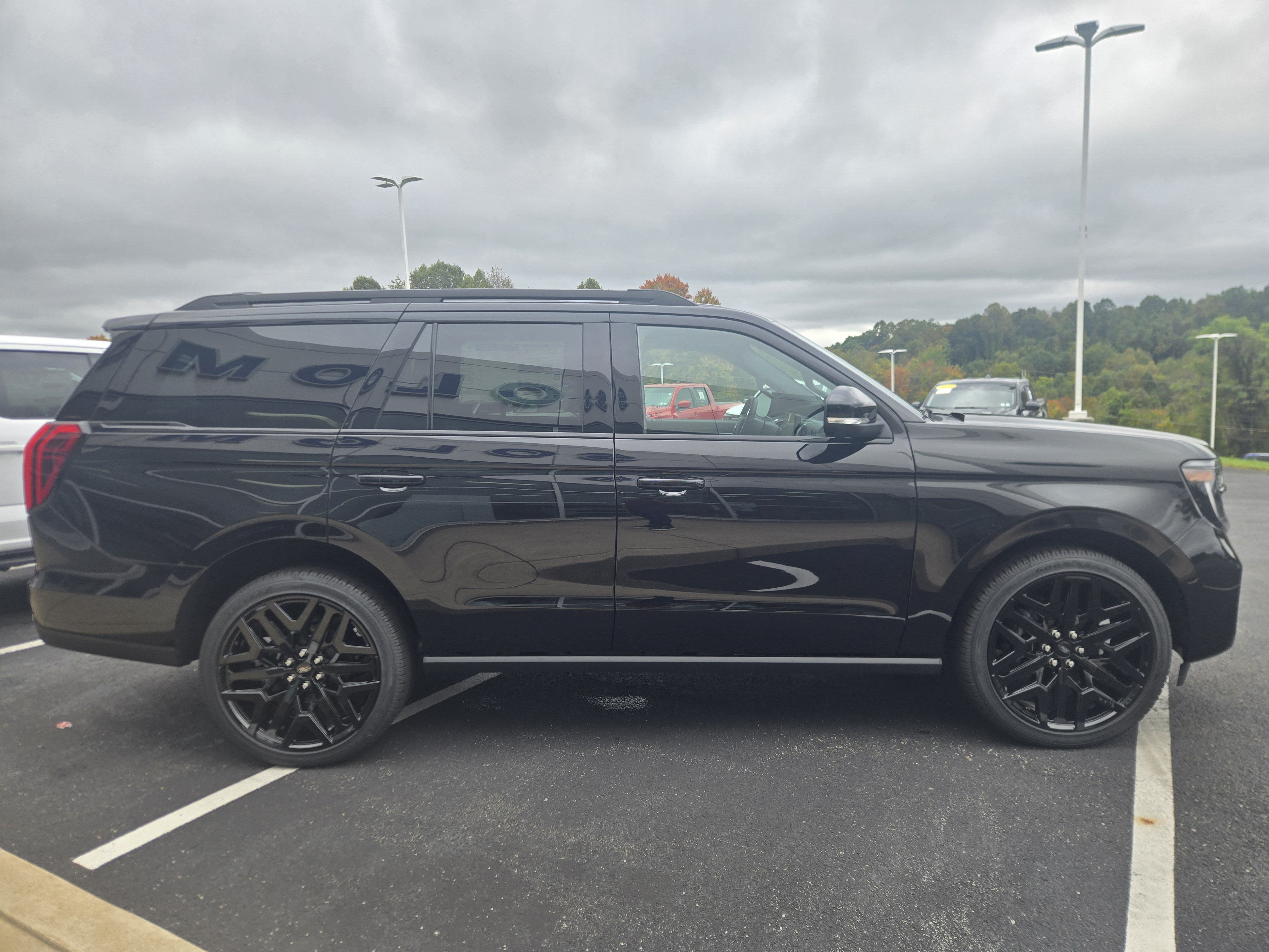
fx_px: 843
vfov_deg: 58.9
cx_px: 634
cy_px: 476
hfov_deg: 73.9
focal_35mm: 23
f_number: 1.8
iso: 25
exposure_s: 1/647
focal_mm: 5.4
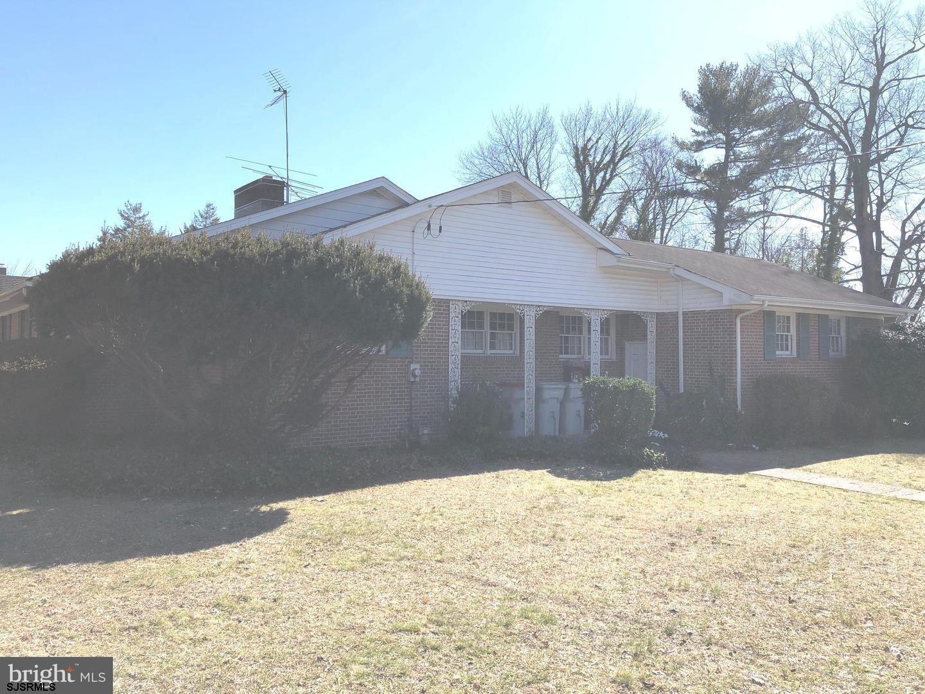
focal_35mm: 28
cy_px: 347
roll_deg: -0.3
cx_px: 462
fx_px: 748
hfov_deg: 63.4
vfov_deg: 49.7
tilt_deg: +3.0
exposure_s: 1/1656
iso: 20
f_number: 1.8
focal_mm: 4
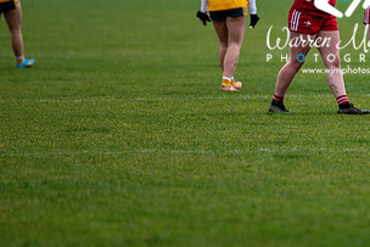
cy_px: 20
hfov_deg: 3.6
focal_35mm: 572
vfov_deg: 2.4
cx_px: 346
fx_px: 5881
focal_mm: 300
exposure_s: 1/640
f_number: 2.8
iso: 2000
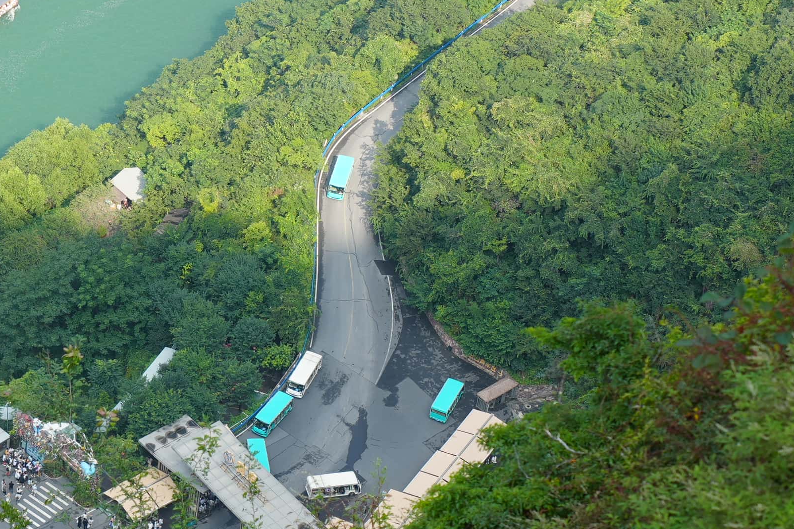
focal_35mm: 184
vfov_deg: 7.5
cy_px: 374
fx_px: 4058
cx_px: 5
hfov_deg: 11.1
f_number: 5
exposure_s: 1/200
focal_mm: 64
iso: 100
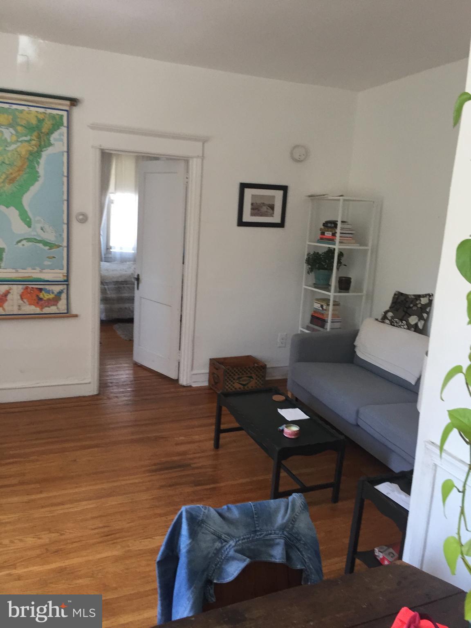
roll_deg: -3.3
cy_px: 314
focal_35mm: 29
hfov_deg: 48.2
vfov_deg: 61.7
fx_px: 526
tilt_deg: -12.6
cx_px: 236
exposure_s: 1/30
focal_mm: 4.15
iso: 50
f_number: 2.2
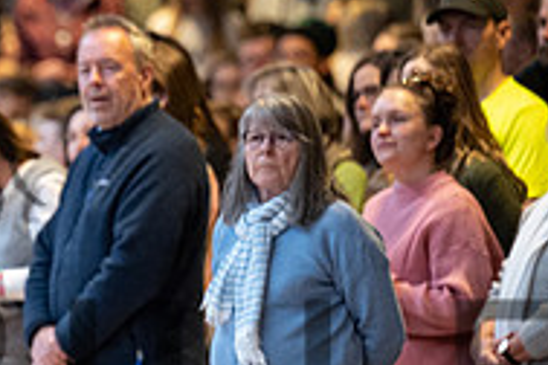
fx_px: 9346
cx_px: -125
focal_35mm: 614
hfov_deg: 3.4
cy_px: 239
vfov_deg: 2.2
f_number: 2.8
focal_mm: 200
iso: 2200
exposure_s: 1/250
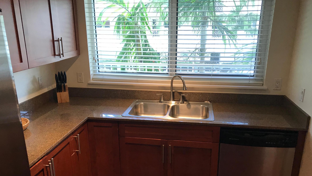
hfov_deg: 62.6
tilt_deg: -17.6
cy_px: 109
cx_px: 156
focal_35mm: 31
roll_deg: +1.2
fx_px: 256
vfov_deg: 37.6
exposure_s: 1/30
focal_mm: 3.99
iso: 25
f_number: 1.8
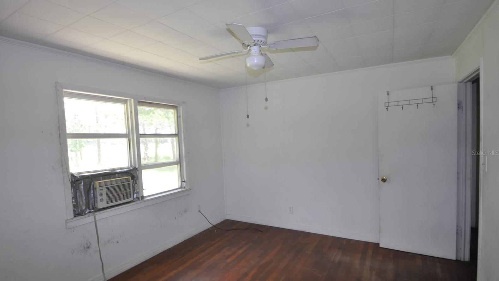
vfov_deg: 60.2
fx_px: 242
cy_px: 153
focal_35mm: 18
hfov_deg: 91.8
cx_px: 247
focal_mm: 11.5
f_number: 11
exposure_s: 1/8
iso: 200
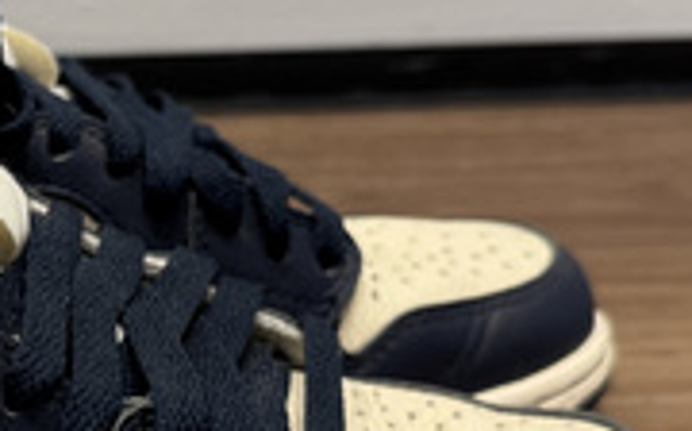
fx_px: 1601
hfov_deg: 23.6
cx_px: 38
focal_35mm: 85
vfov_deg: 15.3
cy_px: 292
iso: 250
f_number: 1.78
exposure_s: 1/50
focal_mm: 6.76
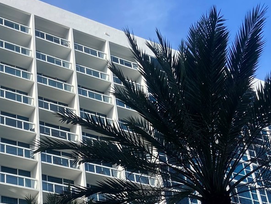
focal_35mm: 70
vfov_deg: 20.2
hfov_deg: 27.7
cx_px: 103
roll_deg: +3.6
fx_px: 548
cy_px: 219
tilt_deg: +26.3
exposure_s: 1/1272
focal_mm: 4.25
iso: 32
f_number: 1.8
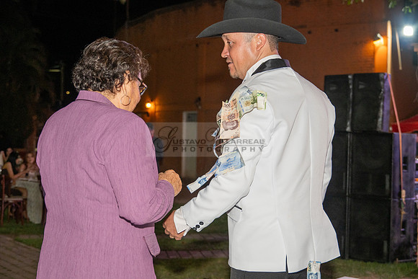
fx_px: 766
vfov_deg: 20.6
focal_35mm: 66
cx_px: 209
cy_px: 140
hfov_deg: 30.5
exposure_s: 1/200
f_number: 6
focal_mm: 66
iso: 2000
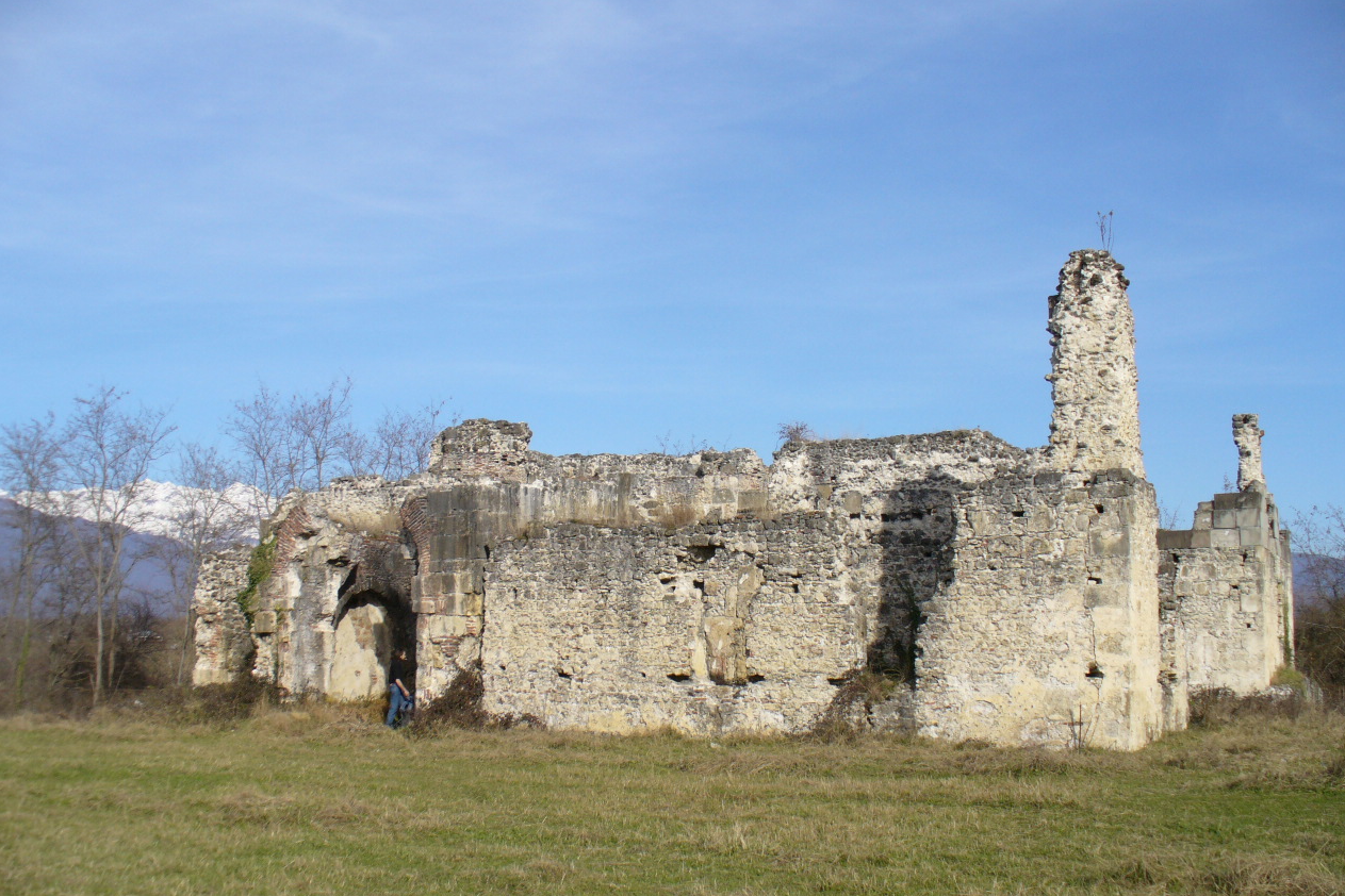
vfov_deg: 34.2
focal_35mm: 39
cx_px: 677
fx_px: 1457
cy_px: 466
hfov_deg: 49.6
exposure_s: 1/400
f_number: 5.6
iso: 80
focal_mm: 6.1
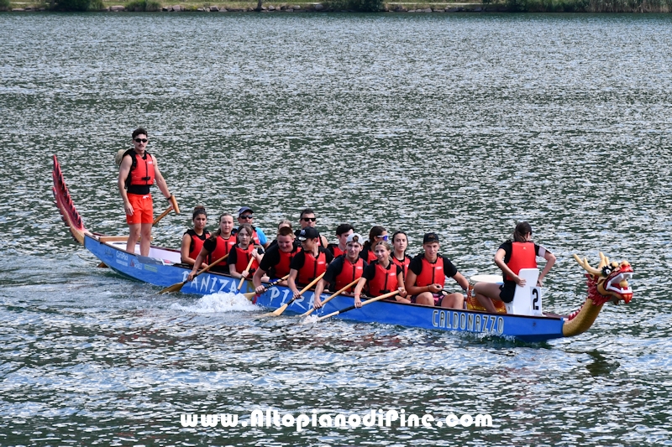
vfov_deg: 9.7
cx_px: 336
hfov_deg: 14.5
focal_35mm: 142
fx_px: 2650
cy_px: 224
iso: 200
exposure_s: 1/250
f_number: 8
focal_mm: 95
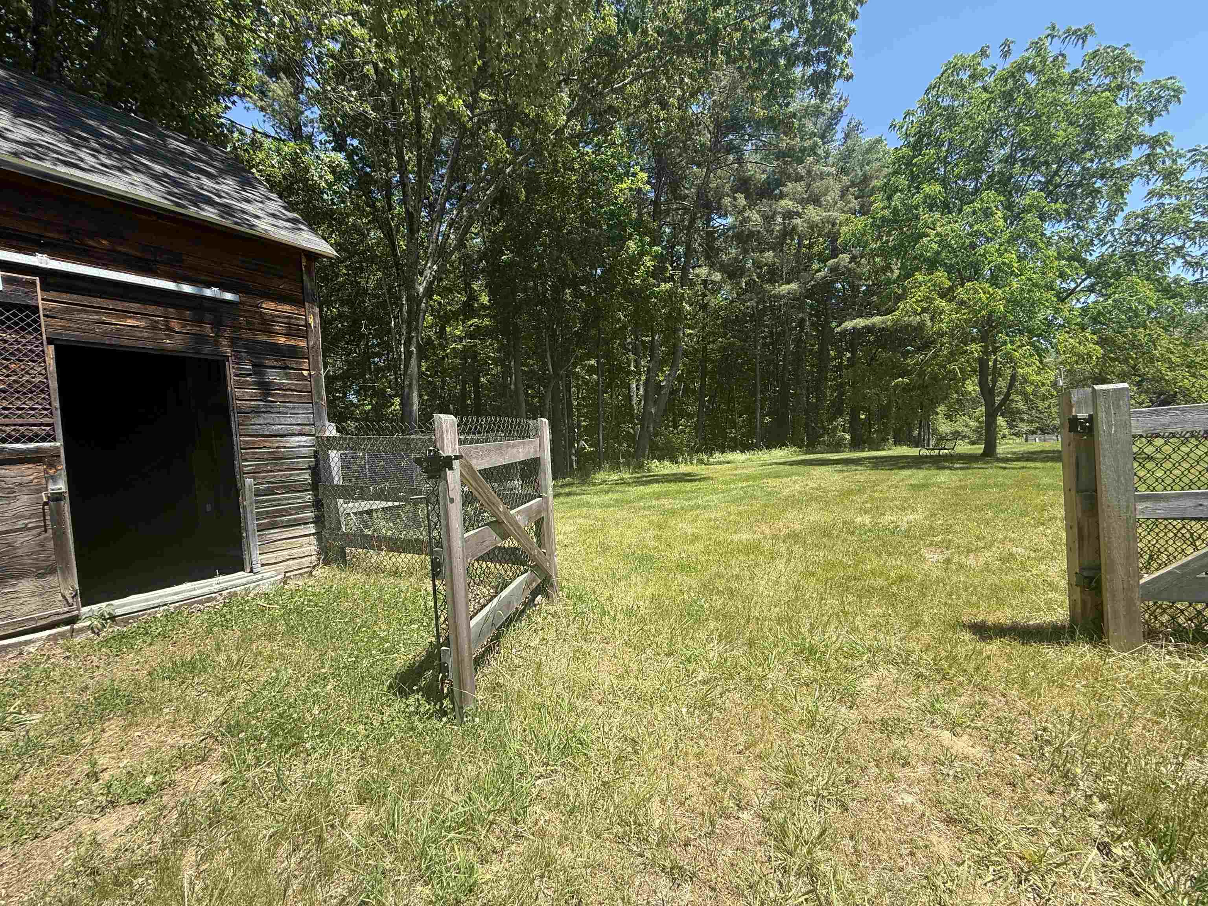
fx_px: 489
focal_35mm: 14
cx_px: 604
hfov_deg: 102.1
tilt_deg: -0.7
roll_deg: +2.4
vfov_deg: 85.7
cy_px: 453
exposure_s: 1/664
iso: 50
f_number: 2.2
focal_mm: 2.22
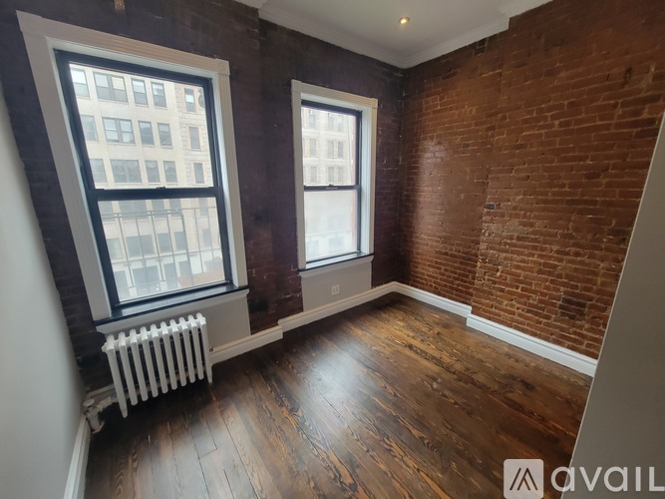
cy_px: 250
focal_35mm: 13
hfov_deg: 106.2
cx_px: 332
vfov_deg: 89.9
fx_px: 250
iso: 125
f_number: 2.2
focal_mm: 2.2
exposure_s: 1/60
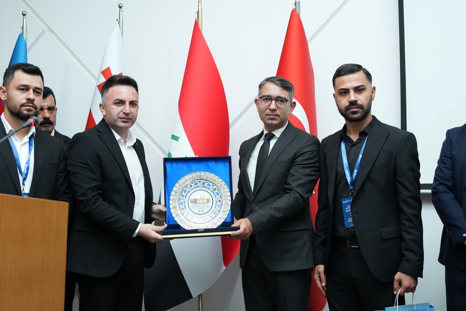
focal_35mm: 41
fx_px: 531
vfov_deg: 32.6
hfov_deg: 47.4
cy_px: 156
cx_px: 228
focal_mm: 27
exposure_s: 1/125
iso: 1600
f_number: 4
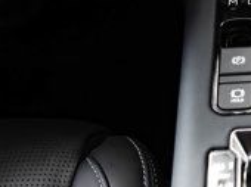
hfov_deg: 19.4
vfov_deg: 16.7
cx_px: 387
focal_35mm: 87
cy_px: 17
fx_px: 630
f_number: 2.8
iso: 800
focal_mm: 24
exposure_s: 1/250
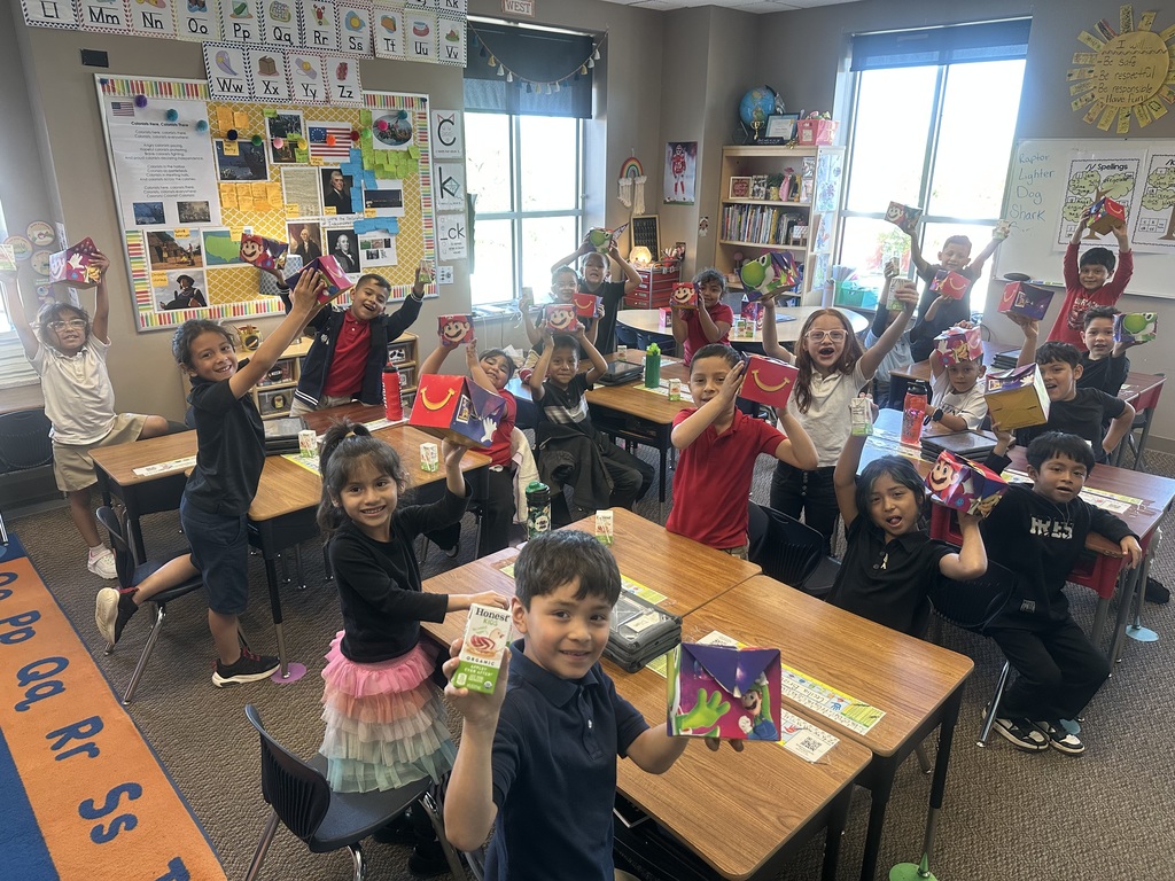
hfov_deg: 71.6
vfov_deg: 56.8
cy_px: 440
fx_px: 815
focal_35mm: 24
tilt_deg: -19.7
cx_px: 588
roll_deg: -0.4
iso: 200
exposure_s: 1/120
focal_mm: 6.86
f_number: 1.78
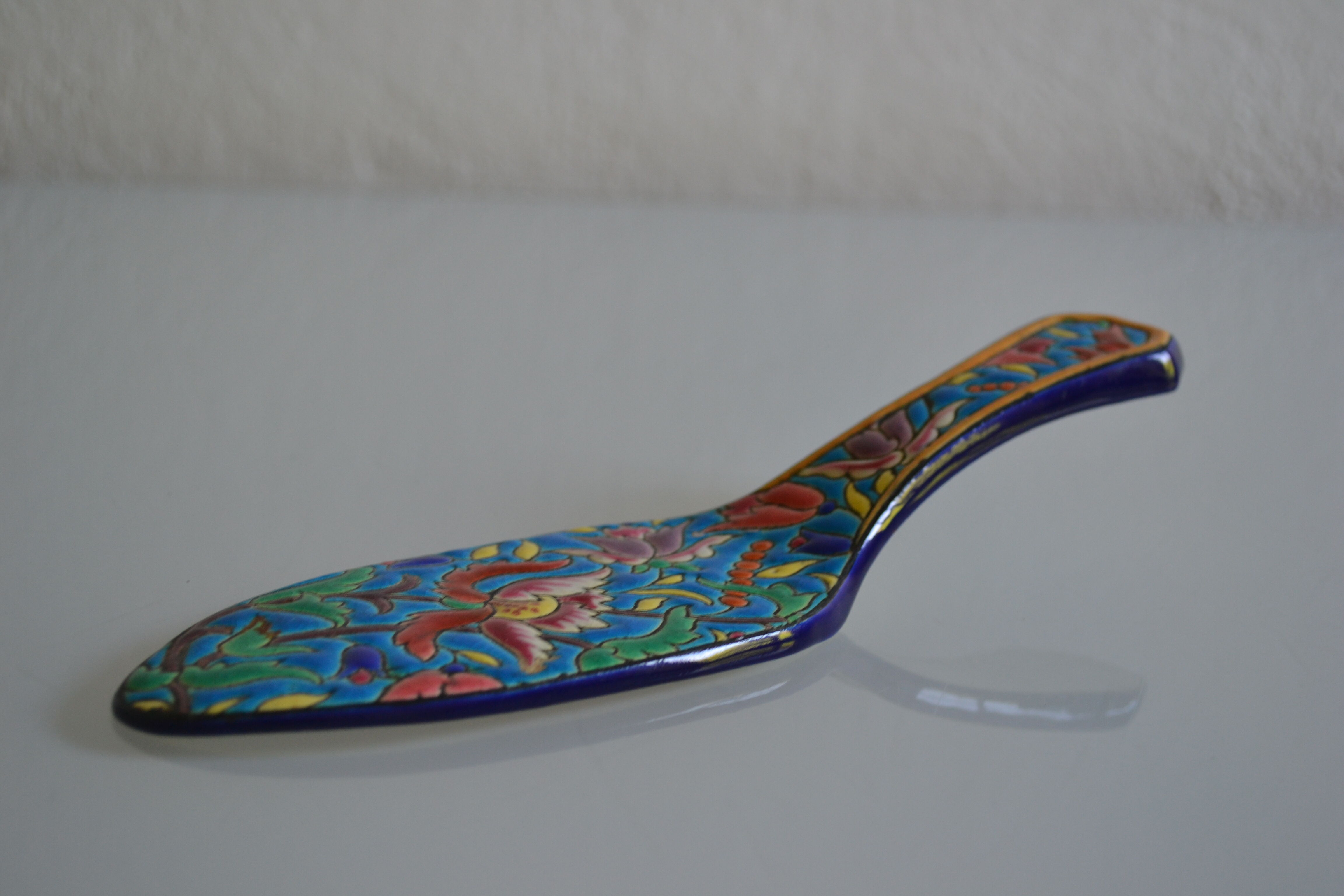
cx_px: 672
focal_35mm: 60
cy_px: 448
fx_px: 2240
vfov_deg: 22.6
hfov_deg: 33.4
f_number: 5.3
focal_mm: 40
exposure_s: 1/30
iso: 400
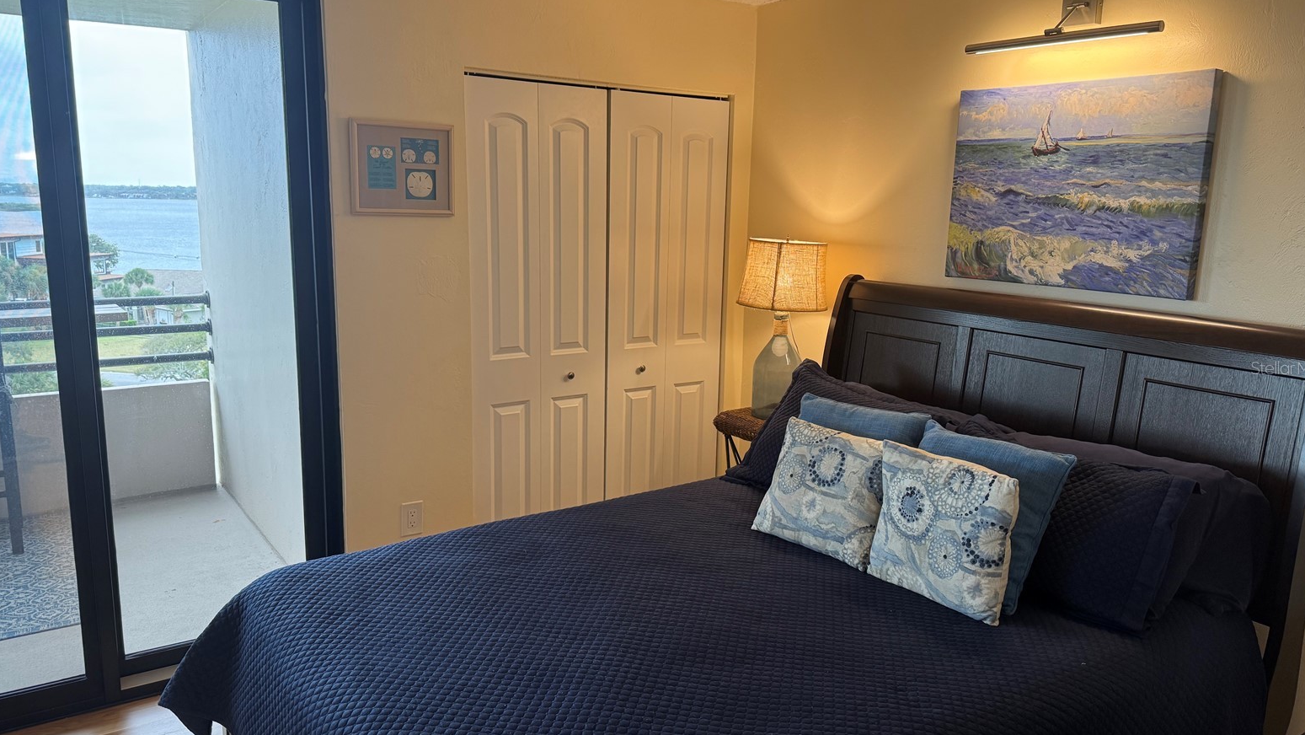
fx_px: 934
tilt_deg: -10.6
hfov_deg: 69.8
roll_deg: -0.5
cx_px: 656
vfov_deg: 42.9
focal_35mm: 27
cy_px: 368
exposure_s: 1/120
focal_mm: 6.76
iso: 200
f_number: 1.78
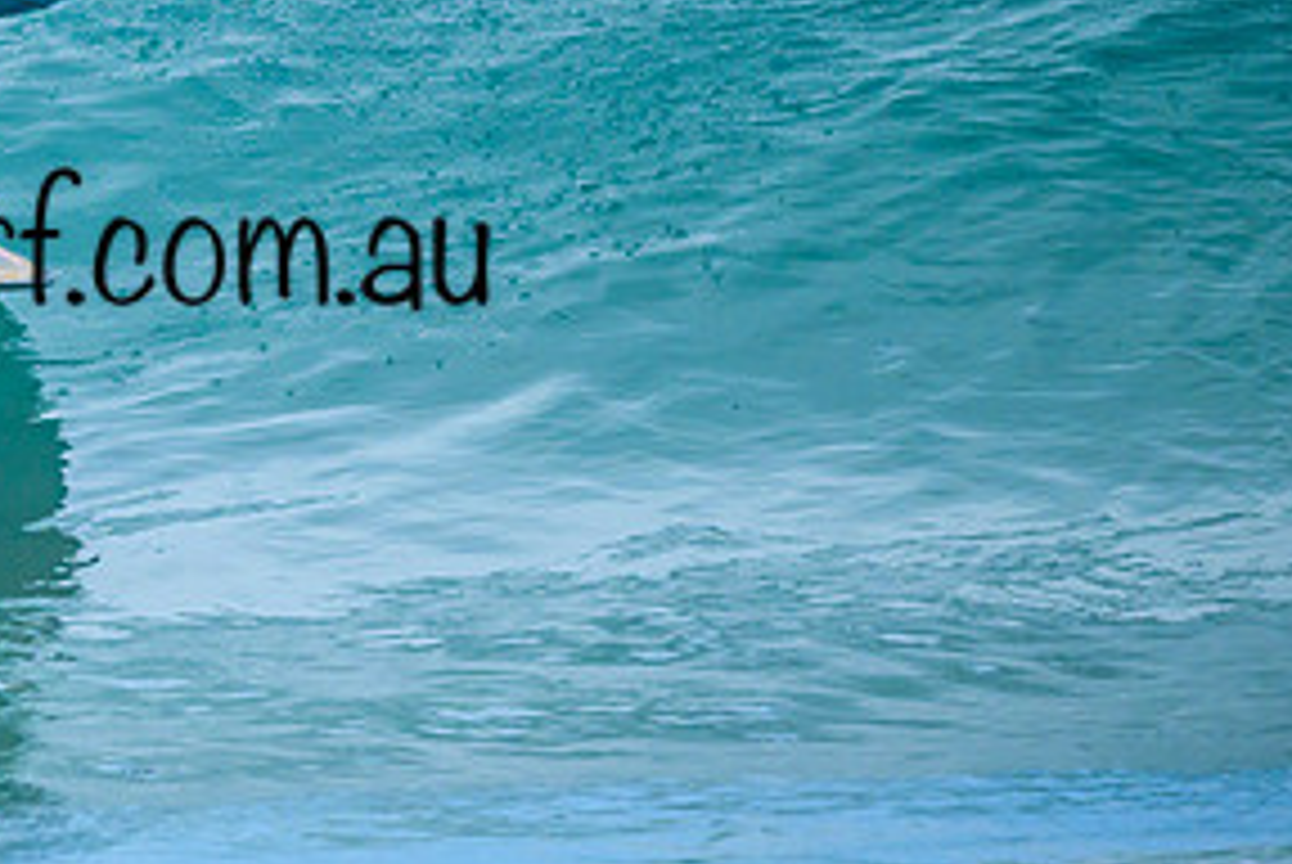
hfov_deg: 0.9
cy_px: 234
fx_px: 79753
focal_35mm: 2220
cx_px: -64
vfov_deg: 0.6
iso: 500
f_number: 6.3
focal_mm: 800
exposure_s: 1/2500
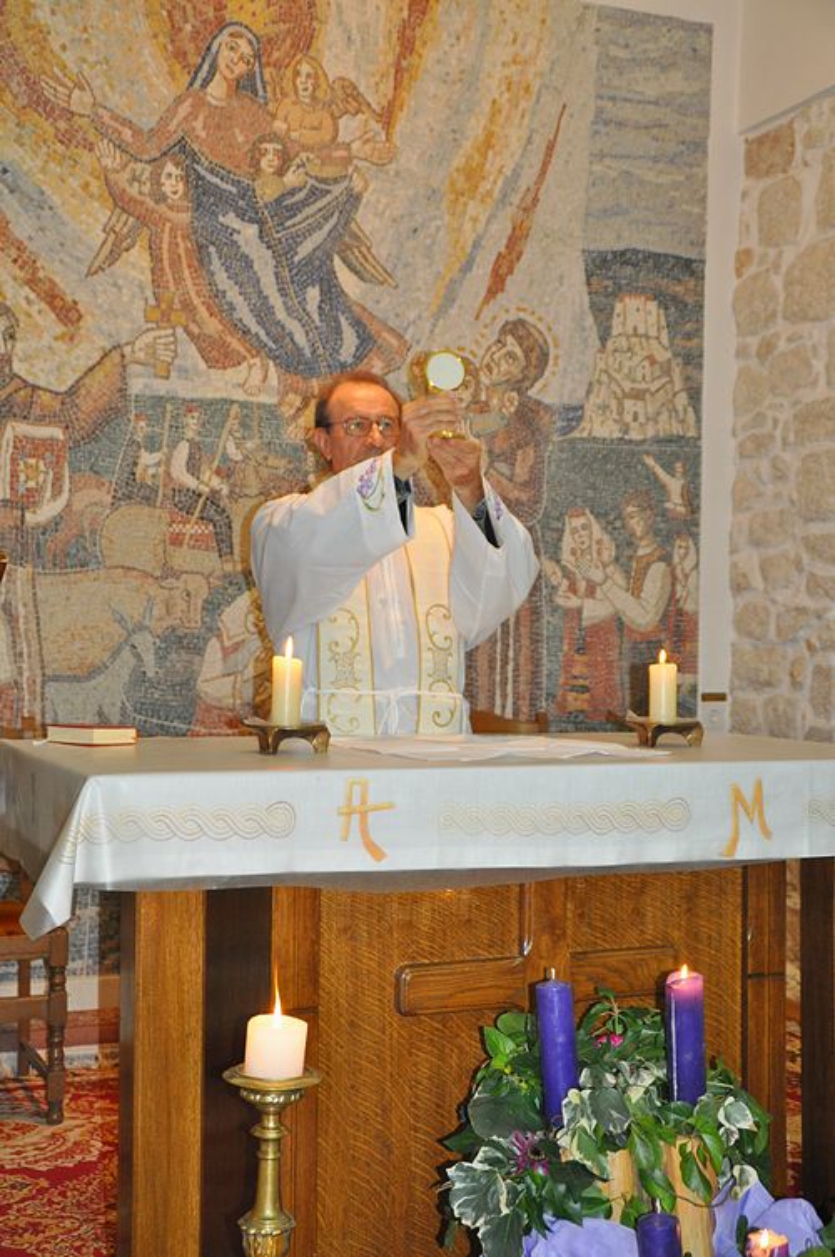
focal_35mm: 48
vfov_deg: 41.2
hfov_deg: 28.0
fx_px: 1674
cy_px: 628
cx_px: 418
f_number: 4.2
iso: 800
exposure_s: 1/60
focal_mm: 32
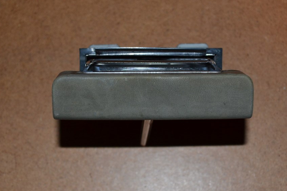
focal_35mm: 69
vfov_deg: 19.7
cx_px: 141
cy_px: 85
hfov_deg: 29.2
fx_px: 550
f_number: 5
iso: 900
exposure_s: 1/60
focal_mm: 34
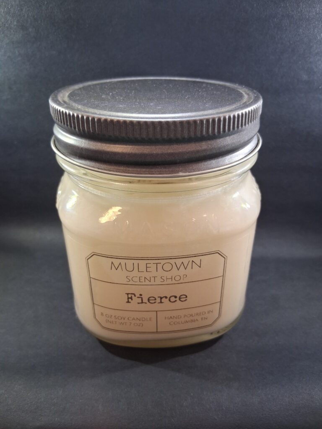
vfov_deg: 67.3
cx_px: 161
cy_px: 214
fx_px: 322
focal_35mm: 26
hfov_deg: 53.1
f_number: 1.8
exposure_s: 1/60
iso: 250
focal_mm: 3.98
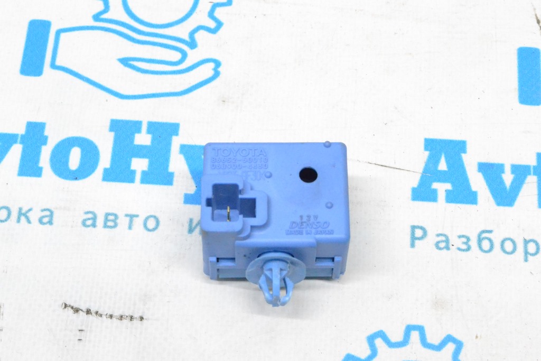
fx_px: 1240
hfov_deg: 24.6
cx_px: 270
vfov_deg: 16.6
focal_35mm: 82
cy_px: 180
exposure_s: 1/100
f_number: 13
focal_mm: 55
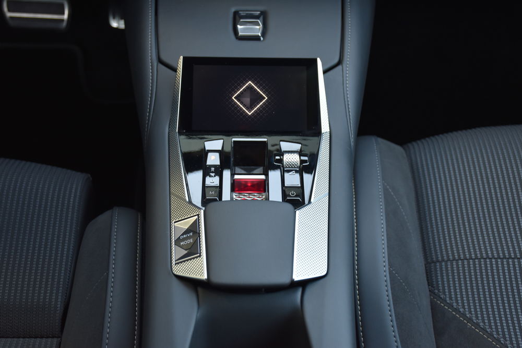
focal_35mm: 51
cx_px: 261
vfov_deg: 26.5
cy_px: 174
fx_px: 740
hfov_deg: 38.9
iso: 640
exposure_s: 1/60
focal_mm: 34
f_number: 4.2
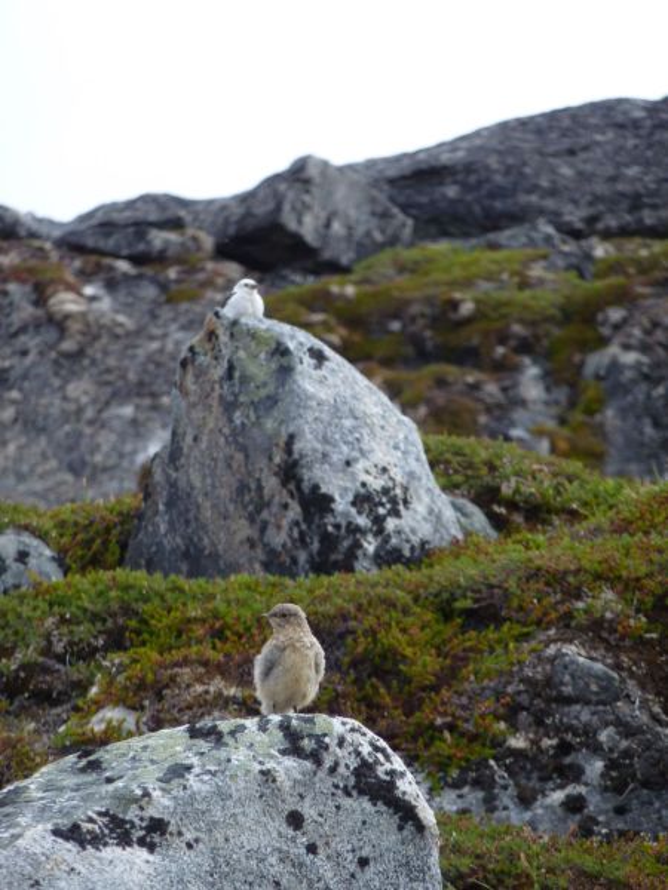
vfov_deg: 6.6
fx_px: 7719
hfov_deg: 5.0
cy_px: 445
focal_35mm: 300
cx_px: 334
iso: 160
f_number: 4.9
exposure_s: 1/400
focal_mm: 49.2
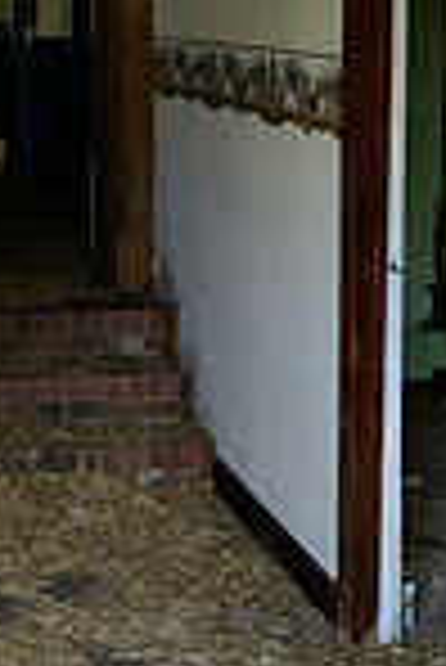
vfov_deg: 23.9
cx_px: -117
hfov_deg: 15.9
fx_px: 1520
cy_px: 36
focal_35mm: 82
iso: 5600
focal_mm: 18
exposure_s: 1/200
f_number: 9
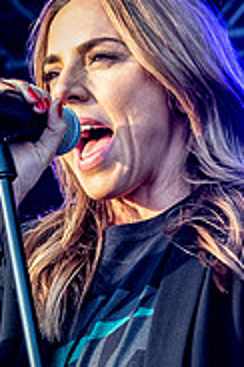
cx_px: 205
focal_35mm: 308
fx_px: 3143
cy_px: 310
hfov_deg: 4.4
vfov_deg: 6.7
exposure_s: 1/640
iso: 4000
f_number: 5.6
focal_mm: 70
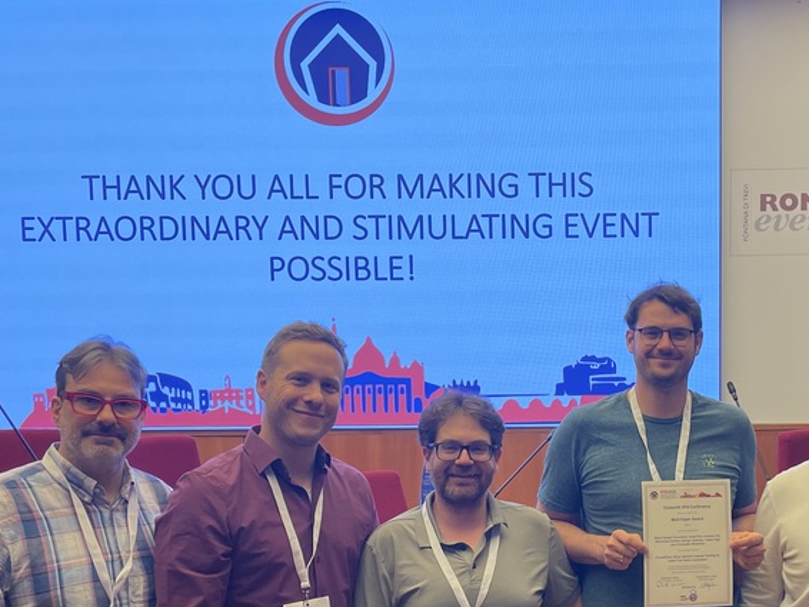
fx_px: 1099
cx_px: 605
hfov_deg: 39.4
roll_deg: +0.9
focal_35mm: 47
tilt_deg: -4.6
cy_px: 494
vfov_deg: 30.1
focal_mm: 4.2
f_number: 1.6
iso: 125
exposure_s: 1/100
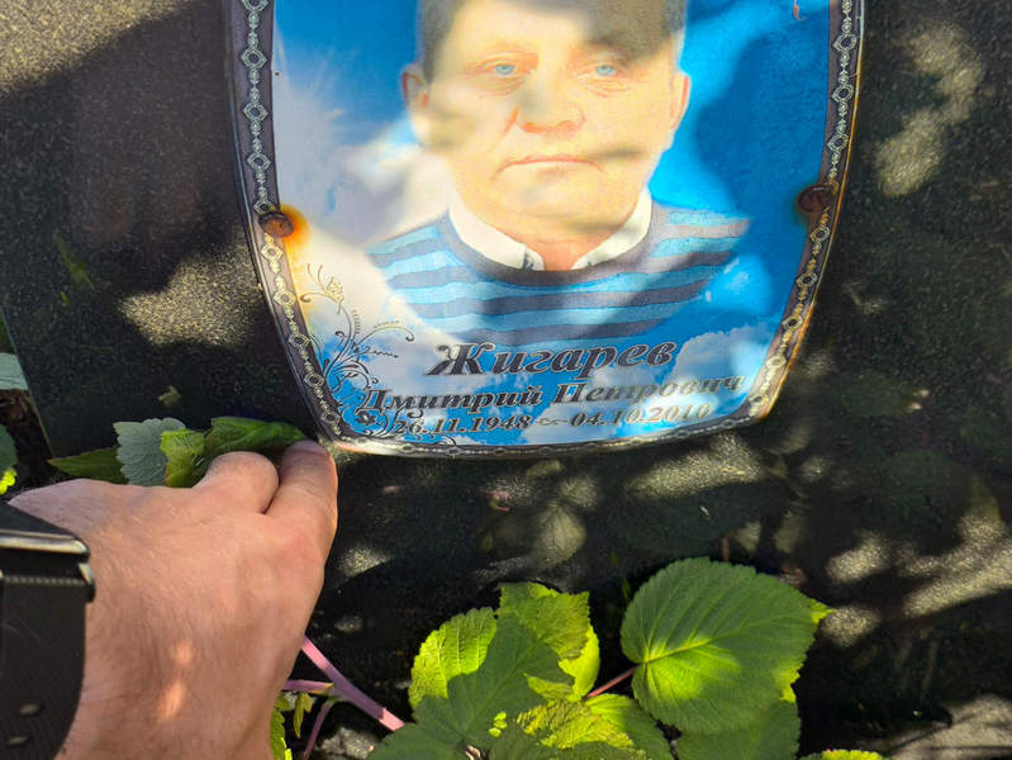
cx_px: 506
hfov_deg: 38.2
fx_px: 1462
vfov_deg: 29.1
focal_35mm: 50
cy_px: 380
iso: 50
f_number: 1.7
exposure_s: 1/275
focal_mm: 4.71
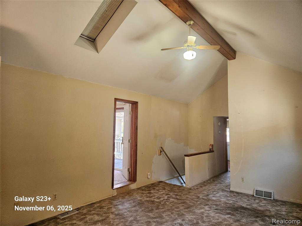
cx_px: 151
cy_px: 113
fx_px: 201
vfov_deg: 58.9
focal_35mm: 23
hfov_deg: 73.9
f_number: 1.8
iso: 400
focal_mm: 5.4
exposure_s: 1/120
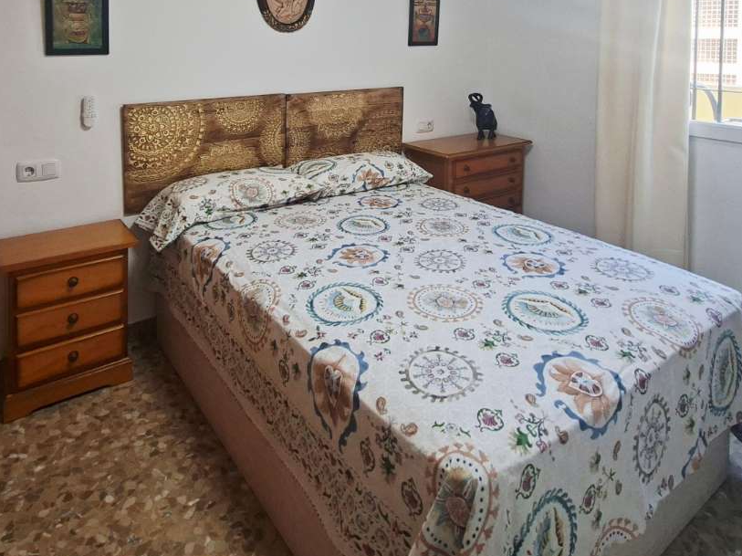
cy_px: 61
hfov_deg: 71.5
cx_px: 345
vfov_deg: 50.6
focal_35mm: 24
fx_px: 514
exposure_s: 1/40
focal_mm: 1.74
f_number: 2.2
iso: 40
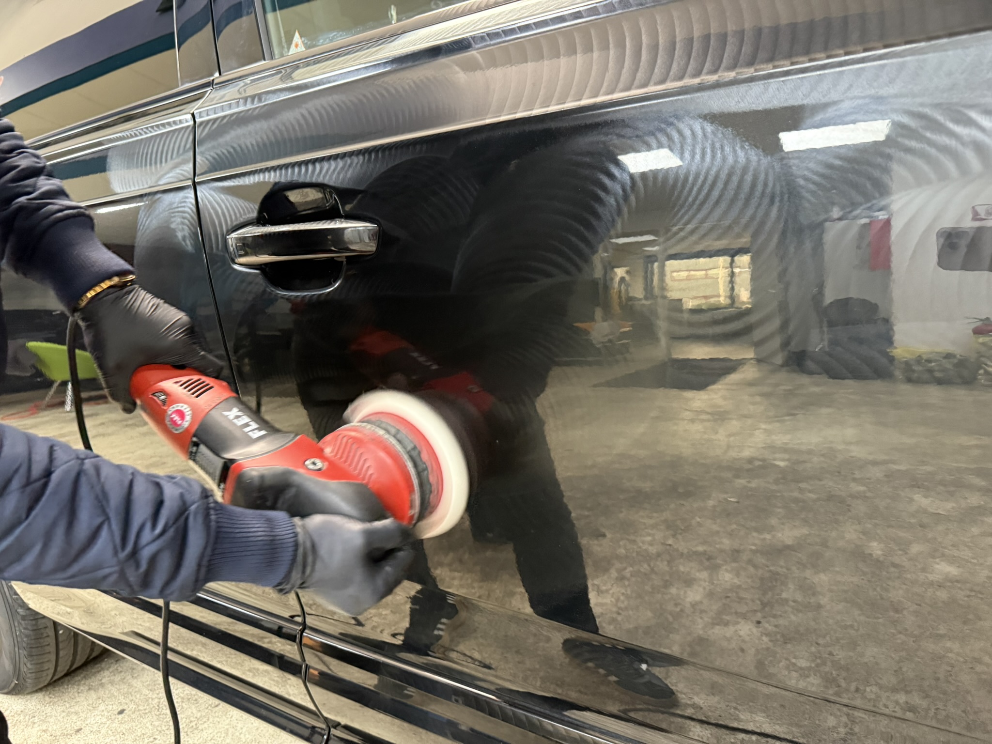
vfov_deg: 56.8
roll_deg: +9.3
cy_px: 372
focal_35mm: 24
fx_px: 688
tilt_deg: -13.8
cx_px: 496
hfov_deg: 71.6
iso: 640
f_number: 1.78
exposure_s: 1/50
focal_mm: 6.76
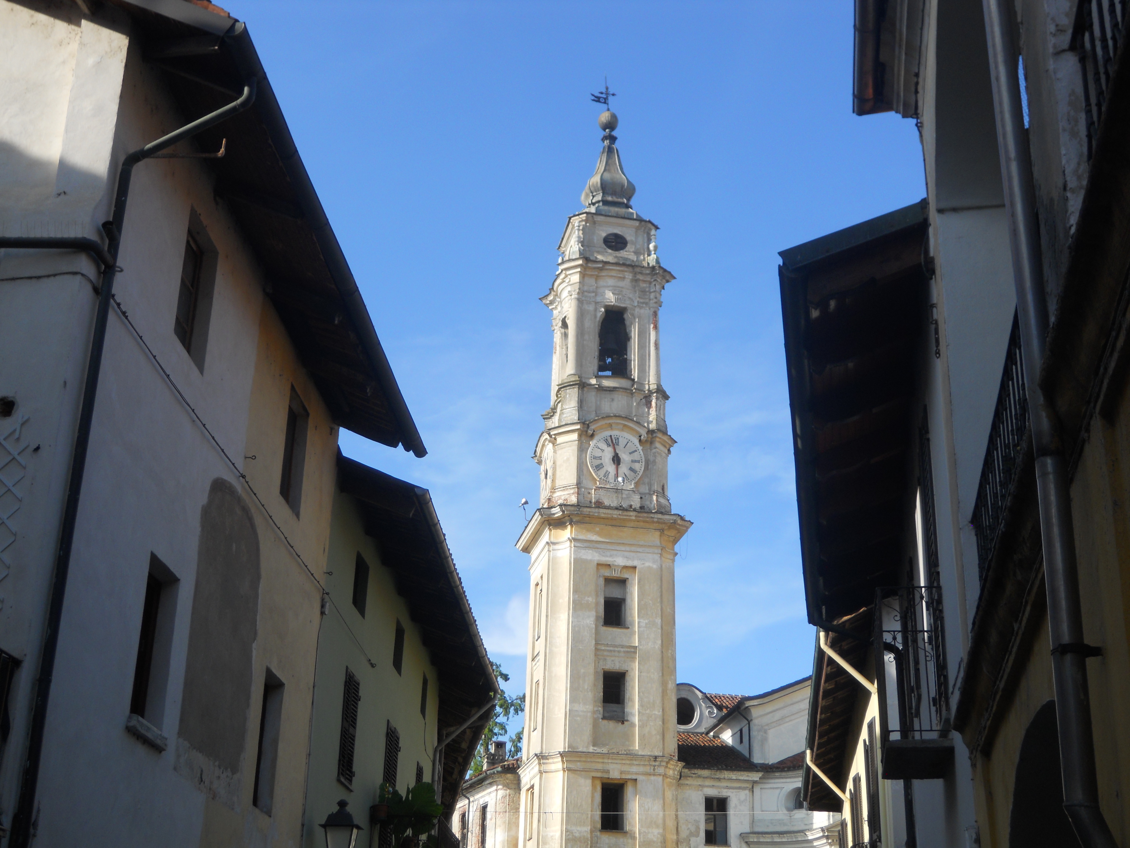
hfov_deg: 41.2
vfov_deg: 31.5
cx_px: 565
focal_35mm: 46
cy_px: 424
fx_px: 1502
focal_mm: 8.3
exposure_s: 1/500
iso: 80
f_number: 3.4
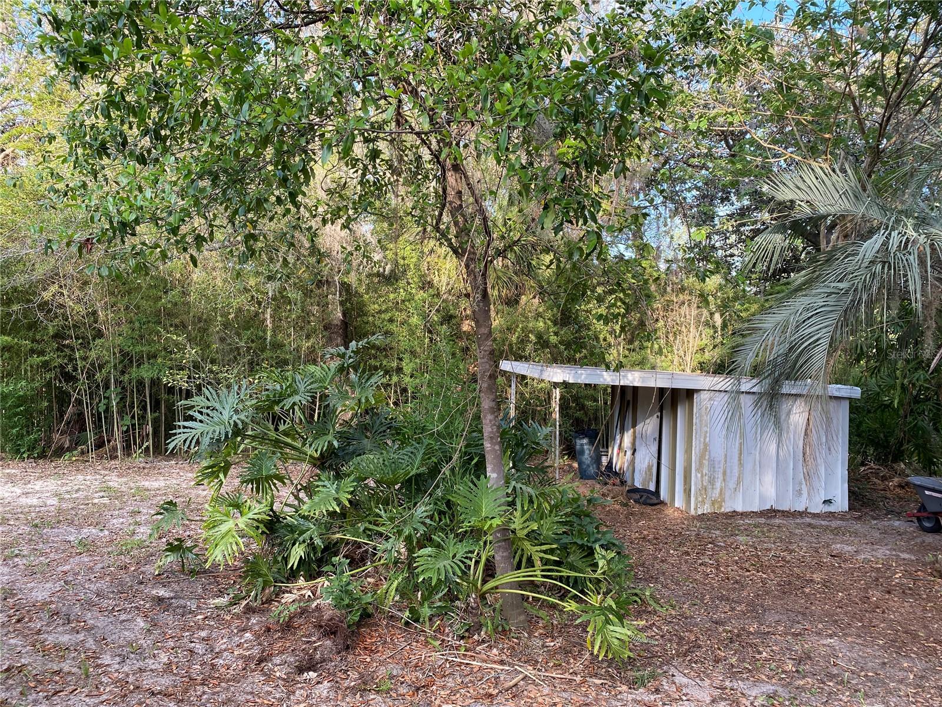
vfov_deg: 53.1
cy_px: 354
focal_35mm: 26
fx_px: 708
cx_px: 471
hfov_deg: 67.3
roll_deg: -1.5
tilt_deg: -1.5
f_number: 1.8
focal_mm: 4.25
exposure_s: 1/195
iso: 32
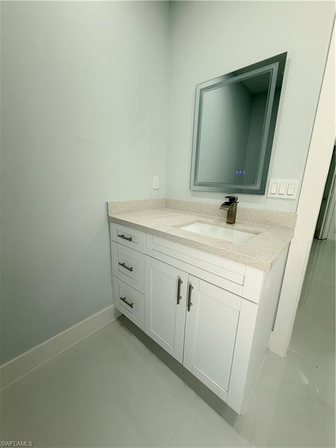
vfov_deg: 102.1
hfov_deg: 85.7
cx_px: 168
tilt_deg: -13.6
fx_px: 181
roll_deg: -1.6
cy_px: 224
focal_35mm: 14
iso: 100
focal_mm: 2.22
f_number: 2.2
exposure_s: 1/120
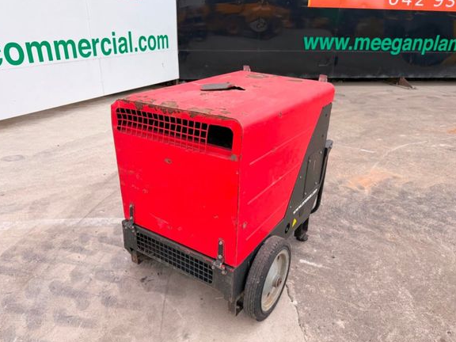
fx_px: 329
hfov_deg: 69.4
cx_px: 228
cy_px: 175
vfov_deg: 54.9
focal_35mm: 25
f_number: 1.78
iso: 100
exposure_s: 1/528
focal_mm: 6.76
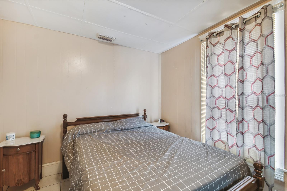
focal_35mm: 15
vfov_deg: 77.3
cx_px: 144
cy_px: 96
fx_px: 120
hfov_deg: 100.4
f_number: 7.1
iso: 100
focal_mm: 10
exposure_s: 1/5
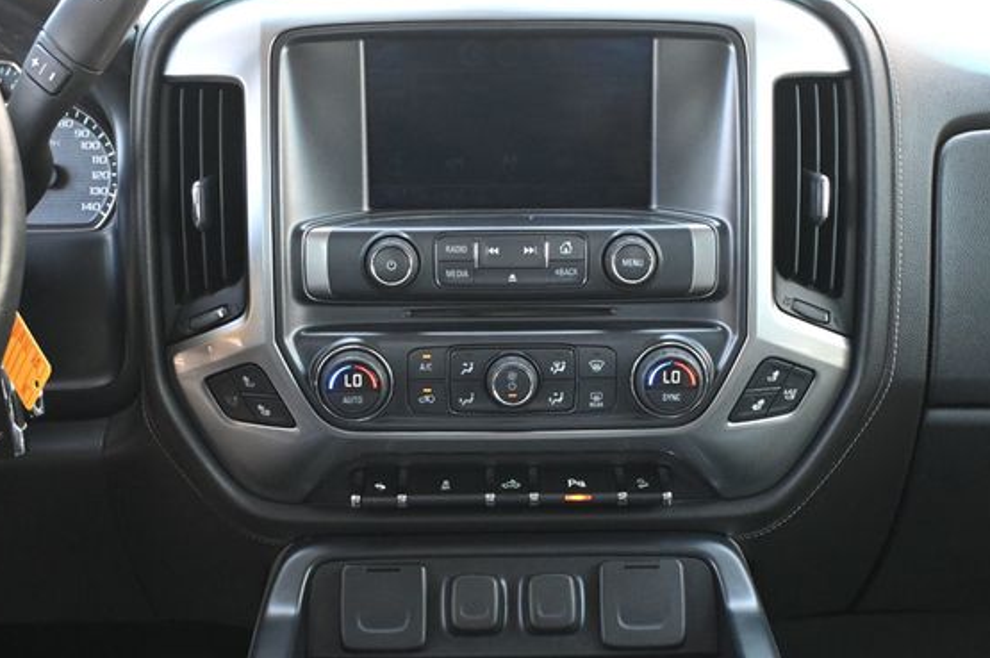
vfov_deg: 22.4
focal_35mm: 61
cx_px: 517
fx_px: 1664
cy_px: 326
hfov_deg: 33.1
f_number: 5.3
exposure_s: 1/125
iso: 3200
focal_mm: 35
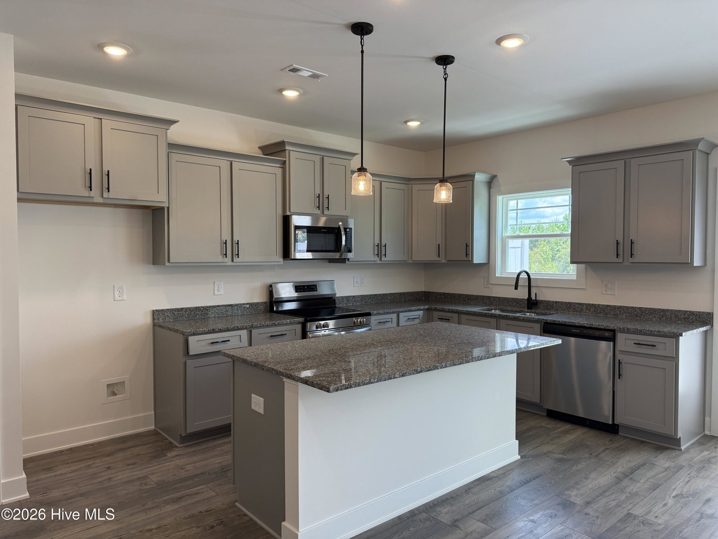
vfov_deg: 56.8
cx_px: 359
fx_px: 498
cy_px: 270
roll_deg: +1.0
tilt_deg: -1.0
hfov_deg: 71.6
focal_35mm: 24
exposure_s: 1/232
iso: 125
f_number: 1.78
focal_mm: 6.76
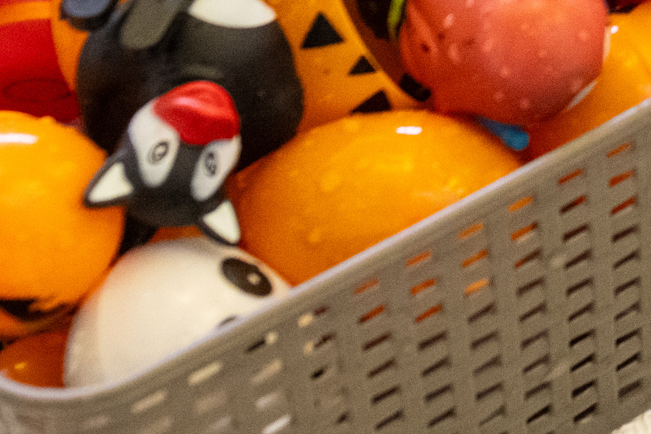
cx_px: 1201
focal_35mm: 244
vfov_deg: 5.5
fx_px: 4412
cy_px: -568
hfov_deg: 8.1
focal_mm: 45
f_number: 4
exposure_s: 1/200
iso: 2000
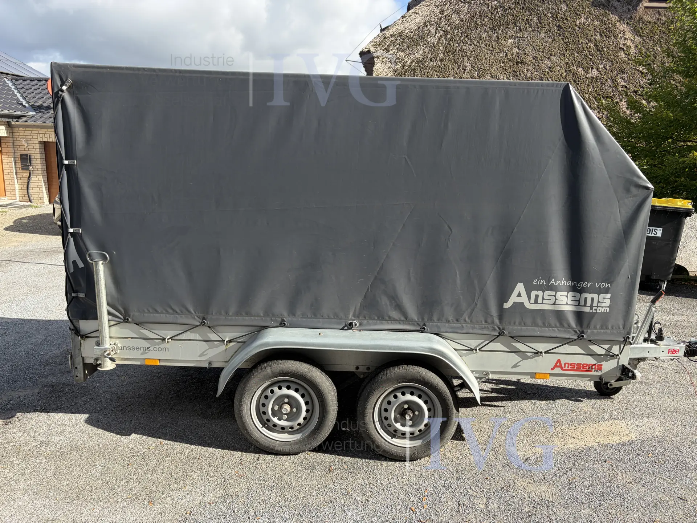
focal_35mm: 26
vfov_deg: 53.1
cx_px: 348
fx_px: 524
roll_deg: -0.4
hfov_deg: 67.3
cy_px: 262
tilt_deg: -10.5
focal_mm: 5.96
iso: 50
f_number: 1.6
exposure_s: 1/1081
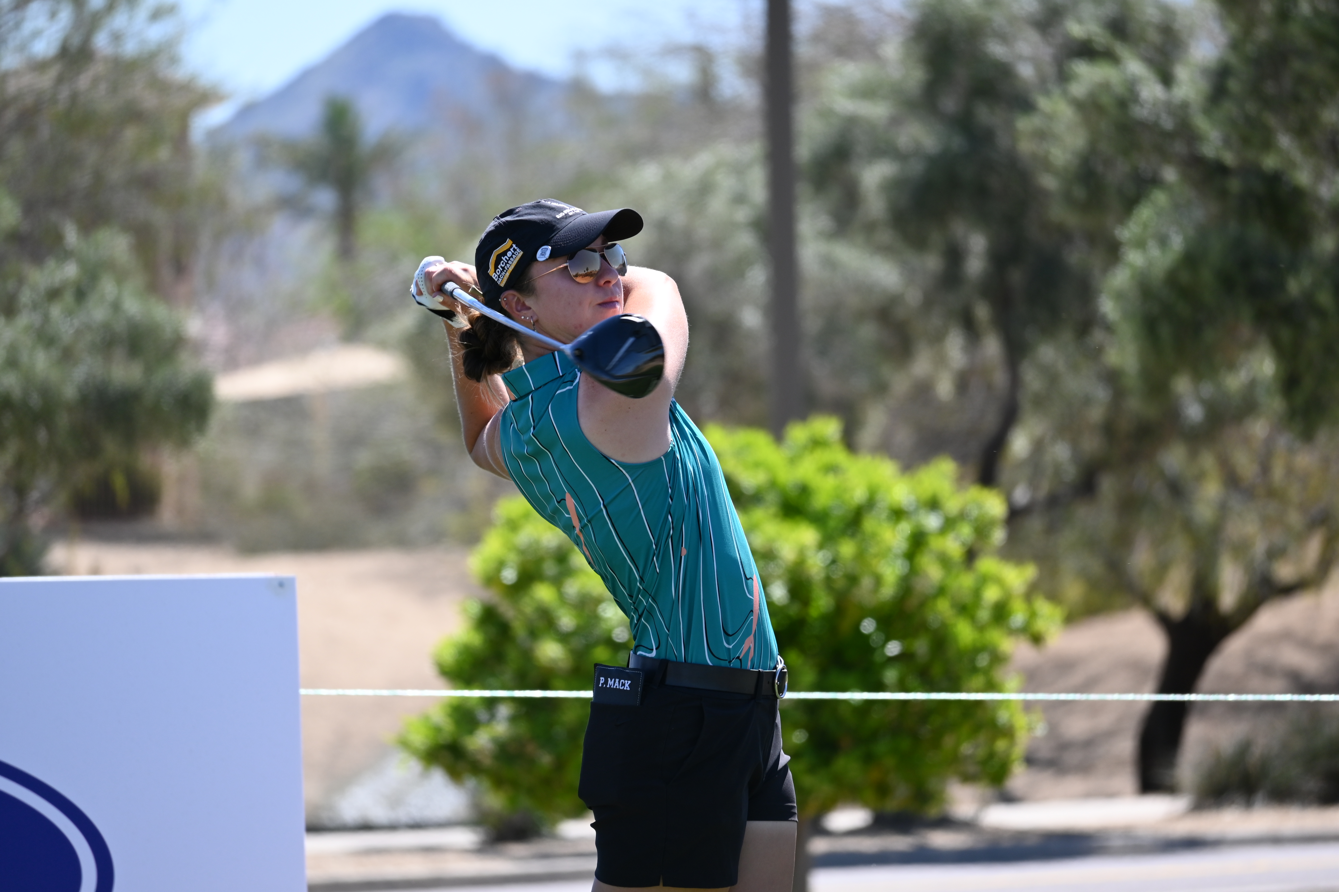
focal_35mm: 375
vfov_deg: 3.7
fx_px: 13947
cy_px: 446
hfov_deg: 5.5
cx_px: 670
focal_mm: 250
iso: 200
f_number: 6.3
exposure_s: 1/500
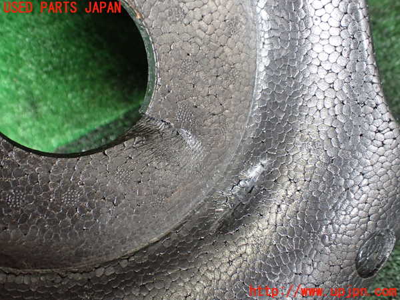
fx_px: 347
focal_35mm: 30
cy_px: 150
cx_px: 200
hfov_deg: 60.0
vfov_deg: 46.8
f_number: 2.3
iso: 500
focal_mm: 5.4
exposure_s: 1/125
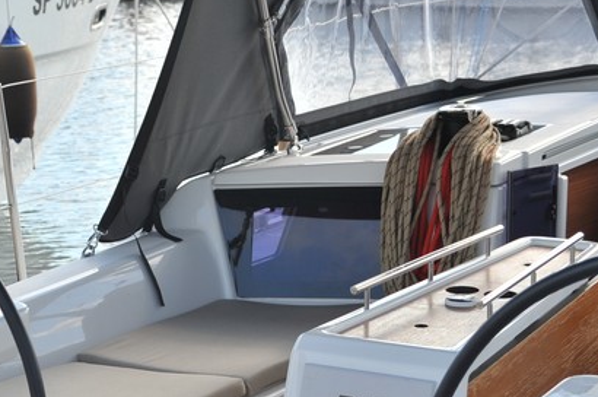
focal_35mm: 120
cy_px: 408
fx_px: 1990
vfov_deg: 11.3
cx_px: 200
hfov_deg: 17.0
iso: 200
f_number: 6.3
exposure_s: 1/400
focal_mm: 48
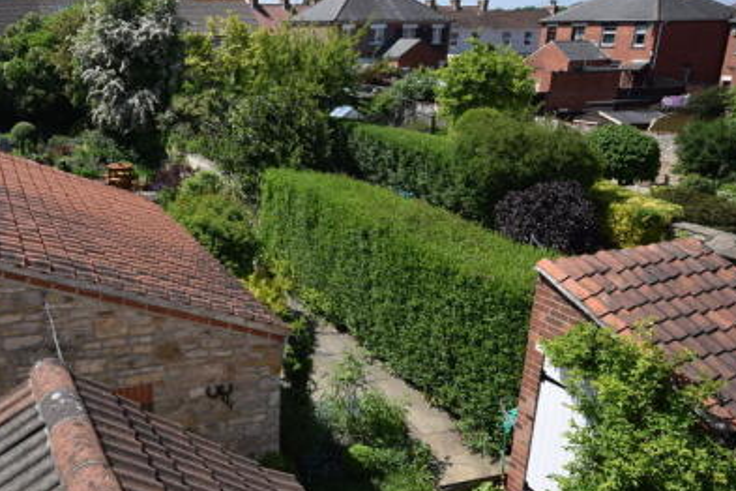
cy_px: 265
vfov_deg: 37.8
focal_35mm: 35
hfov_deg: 52.6
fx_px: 715
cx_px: 207
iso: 200
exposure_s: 1/320
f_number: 9
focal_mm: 14
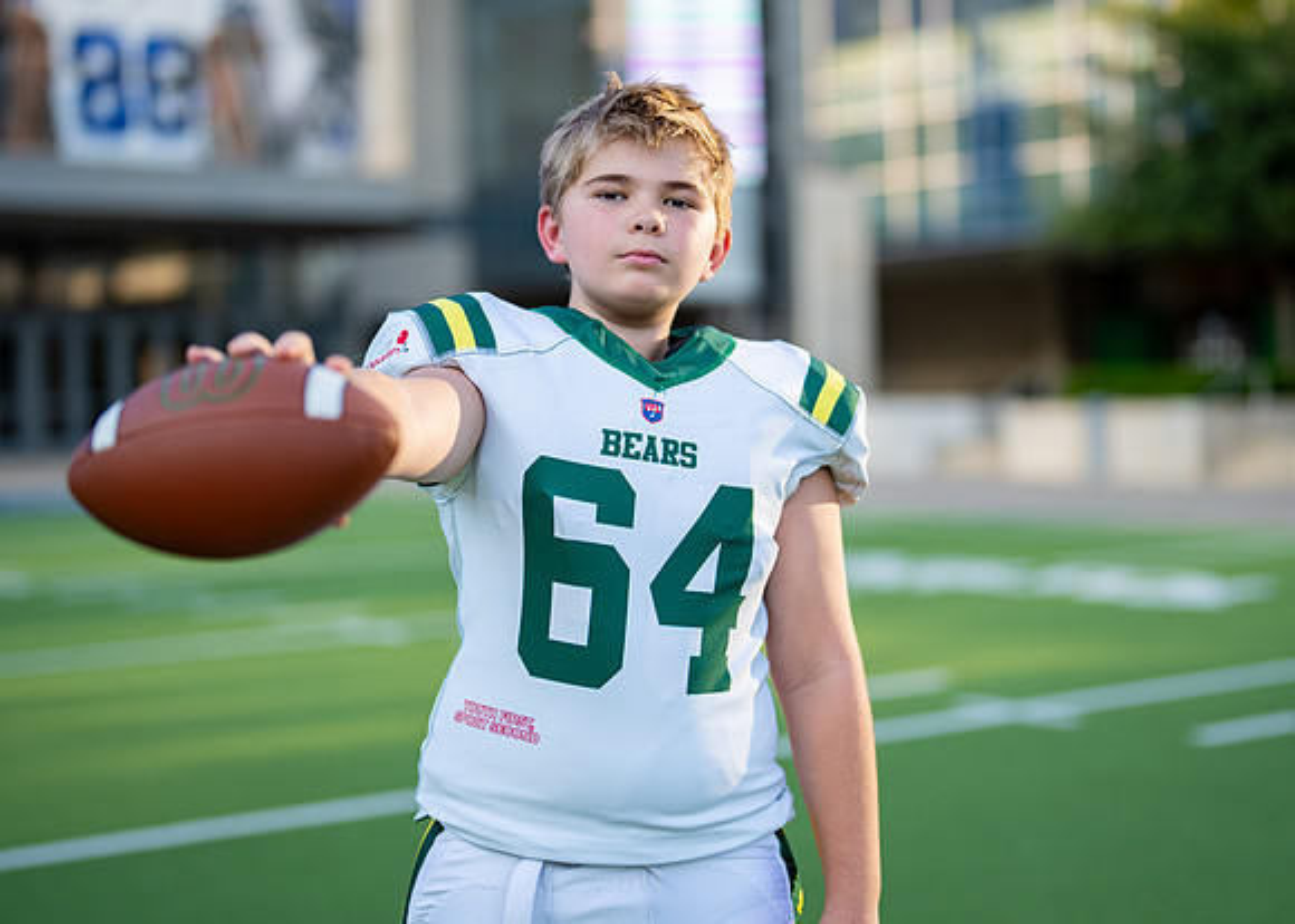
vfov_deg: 21.0
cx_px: 643
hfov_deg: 29.1
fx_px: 2491
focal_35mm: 68
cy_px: 416
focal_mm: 50
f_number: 1.2
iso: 100
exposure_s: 1/2500
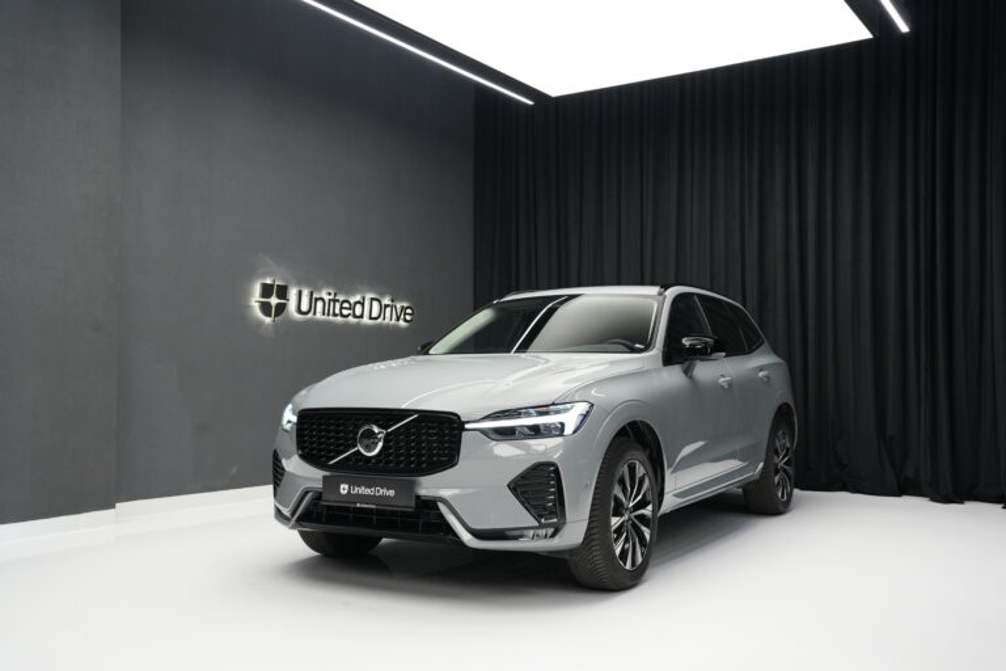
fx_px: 978
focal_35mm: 35
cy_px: 336
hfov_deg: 54.4
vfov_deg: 37.9
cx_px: 503
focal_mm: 35
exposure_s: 1/40
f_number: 6.3
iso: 2500
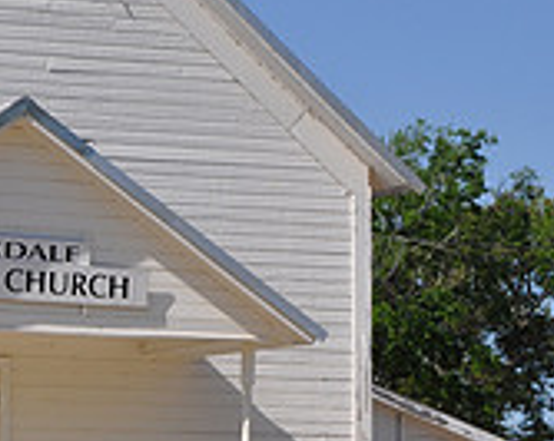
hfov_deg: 8.2
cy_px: 217
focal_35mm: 235
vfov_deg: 6.6
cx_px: -76
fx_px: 3846
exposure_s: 1/320
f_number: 9
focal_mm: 48
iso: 200
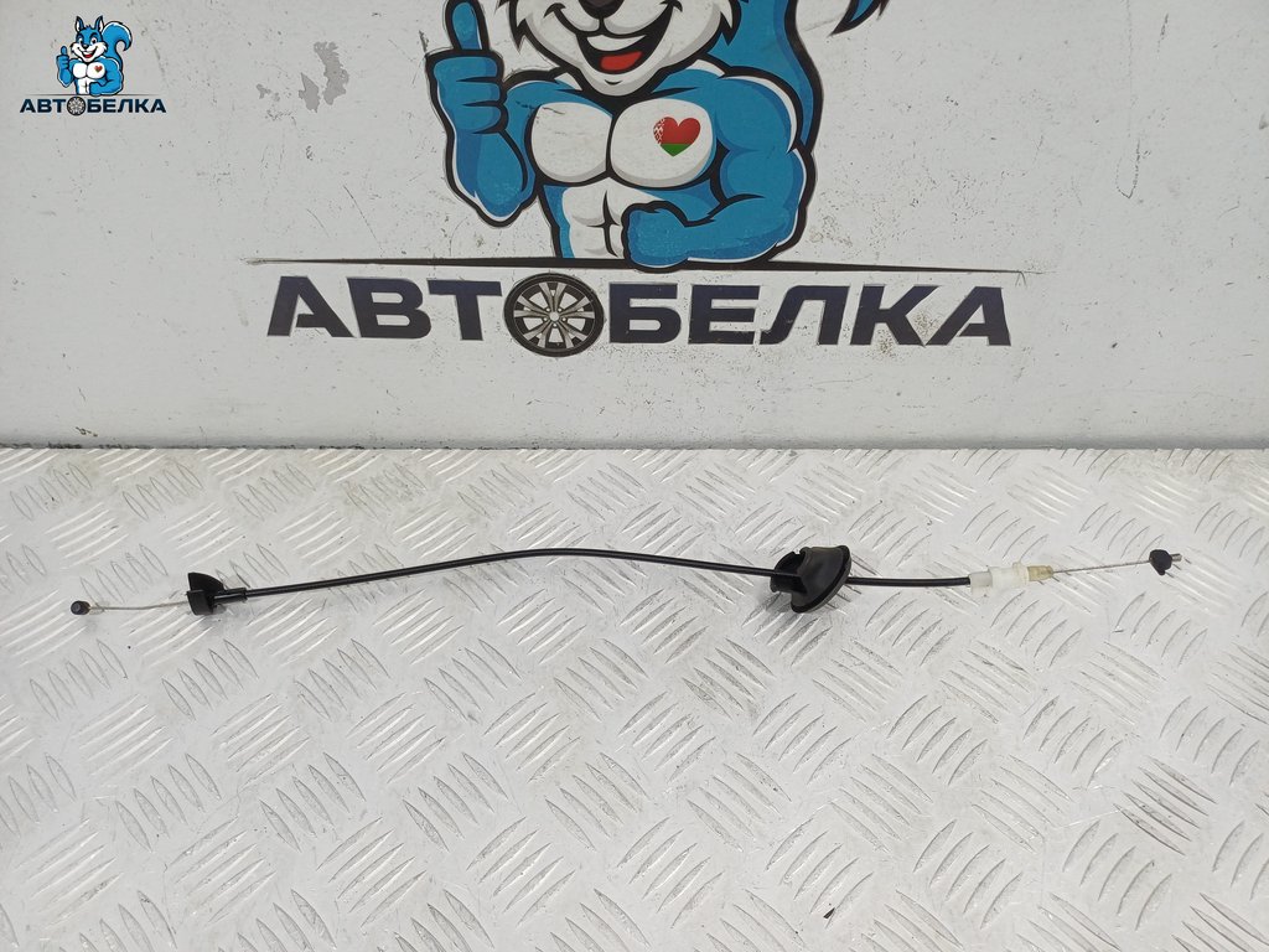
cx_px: 634
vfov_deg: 54.9
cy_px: 476
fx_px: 916
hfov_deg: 69.4
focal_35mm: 25
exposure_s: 1/50
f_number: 1.8
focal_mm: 4.65
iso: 100
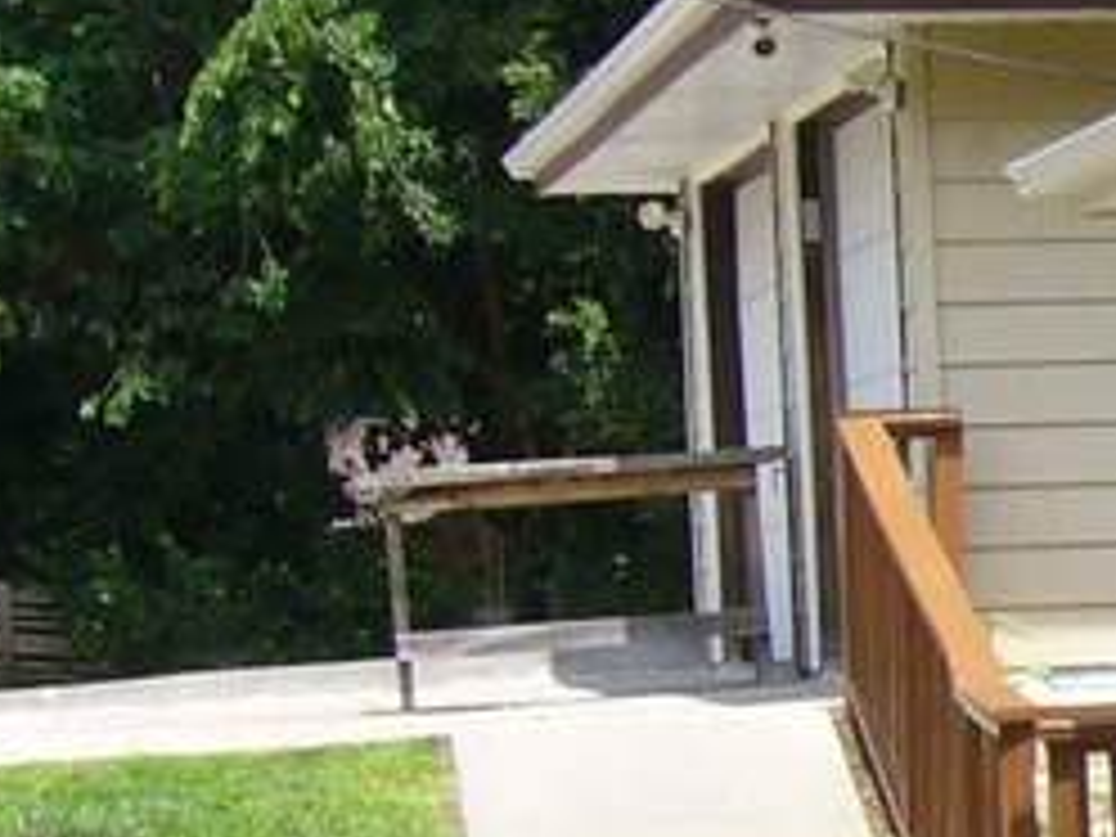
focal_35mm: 181
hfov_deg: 10.3
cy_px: 806
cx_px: 2016
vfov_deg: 8.2
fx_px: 5835
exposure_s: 1/200
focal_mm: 5.8
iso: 80
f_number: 5.6
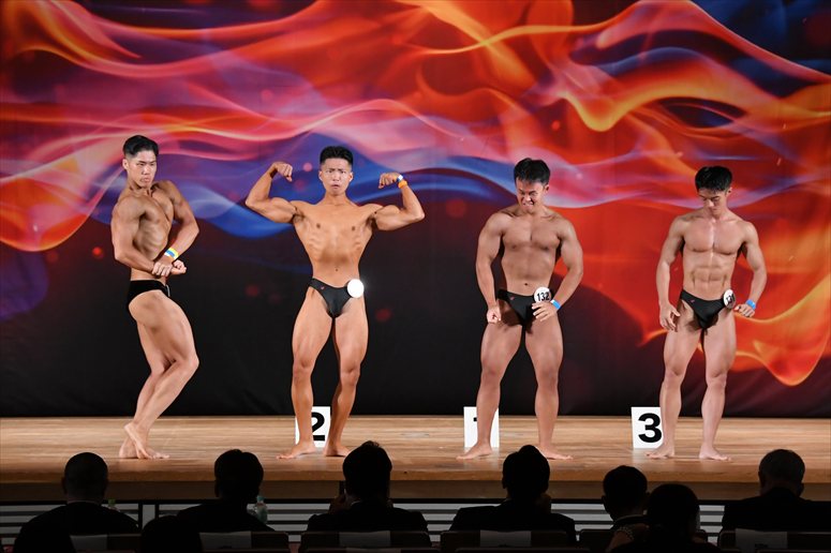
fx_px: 3392
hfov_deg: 14.0
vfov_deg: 9.3
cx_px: 416
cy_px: 276
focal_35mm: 147
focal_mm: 98
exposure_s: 1/400
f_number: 5.6
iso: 3200
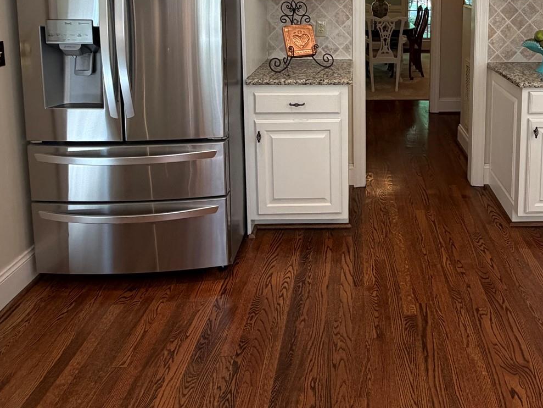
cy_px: 30
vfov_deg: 43.4
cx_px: 373
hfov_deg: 59.8
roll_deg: +0.3
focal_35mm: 29
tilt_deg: -5.8
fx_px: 455
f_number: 2.2
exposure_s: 1/120
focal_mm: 2.22
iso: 250
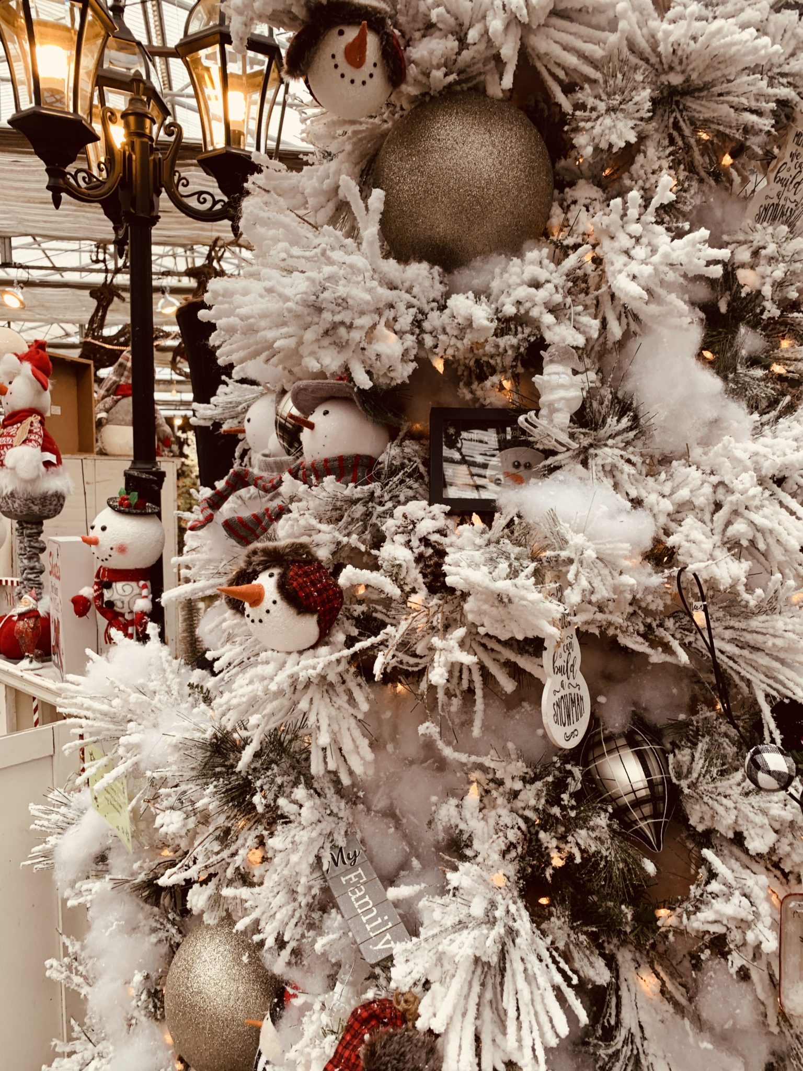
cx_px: 402
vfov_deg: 67.3
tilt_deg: -5.2
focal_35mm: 26
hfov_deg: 53.1
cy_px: 536
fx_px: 804
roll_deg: +0.2
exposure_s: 1/120
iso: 100
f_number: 1.8
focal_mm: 4.25
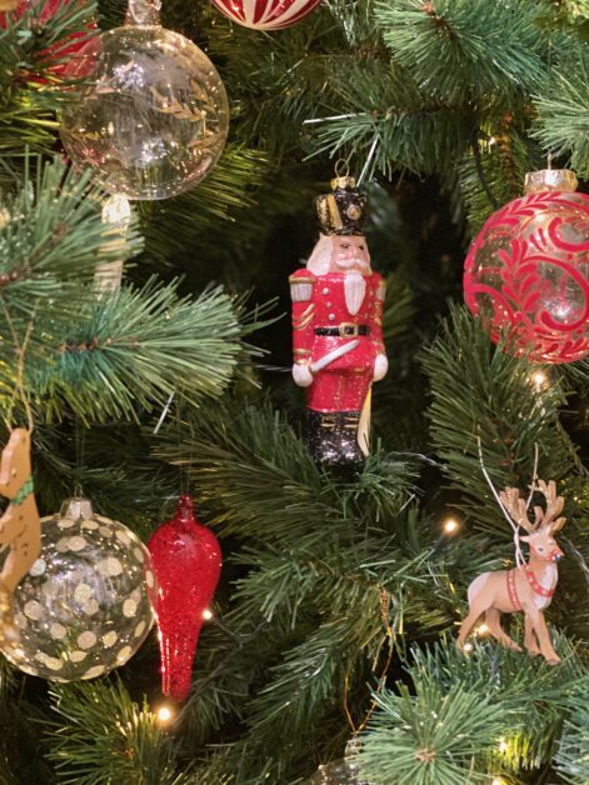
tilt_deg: -3.4
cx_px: 294
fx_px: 1180
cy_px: 392
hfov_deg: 28.0
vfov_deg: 36.8
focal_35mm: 52
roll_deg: -2.7
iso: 500
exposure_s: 1/14
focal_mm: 6
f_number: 2
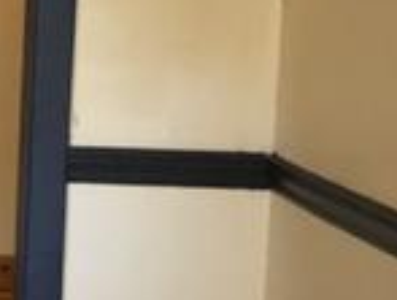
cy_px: 89
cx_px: -205
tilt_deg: -4.5
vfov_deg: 9.8
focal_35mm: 152
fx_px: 1748
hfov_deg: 12.3
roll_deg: -2.3
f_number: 1.8
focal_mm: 4
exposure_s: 1/14
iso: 100
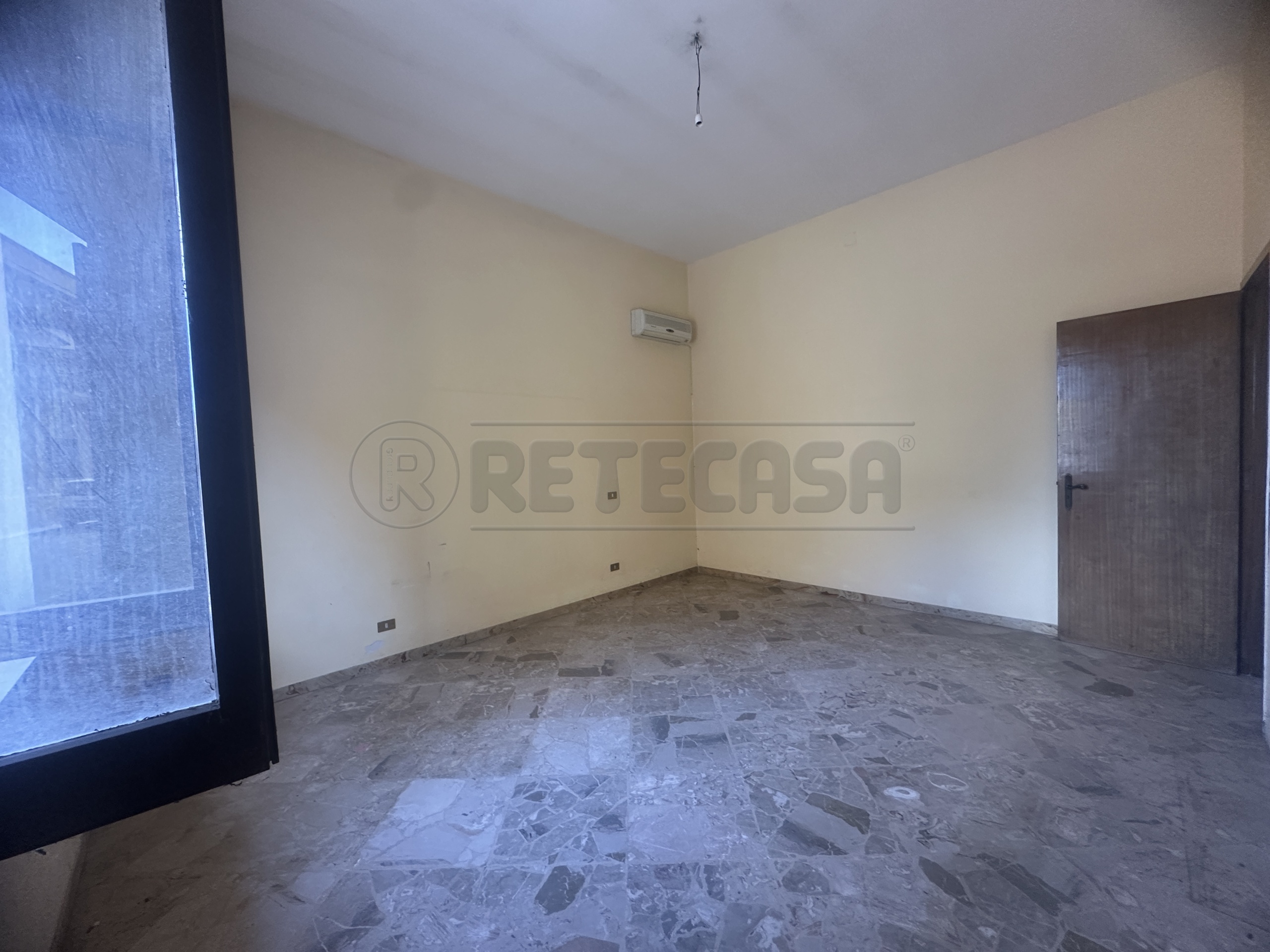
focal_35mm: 14
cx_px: 635
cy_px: 476
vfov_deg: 85.7
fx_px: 514
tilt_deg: -2.5
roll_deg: +2.1
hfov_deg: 102.1
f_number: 2.2
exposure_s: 1/99
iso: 200
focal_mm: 2.22
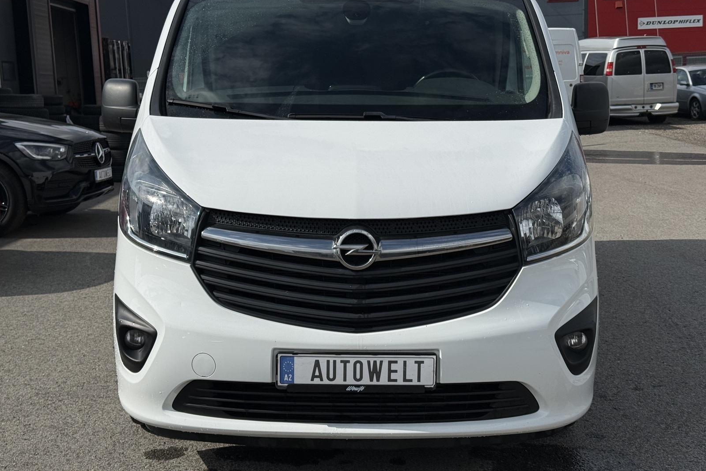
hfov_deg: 39.6
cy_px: 211
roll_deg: +2.2
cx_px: 353
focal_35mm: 50
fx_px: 980
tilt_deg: -7.6
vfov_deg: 27.0
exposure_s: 1/13333
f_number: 1.78
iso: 50
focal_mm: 6.76
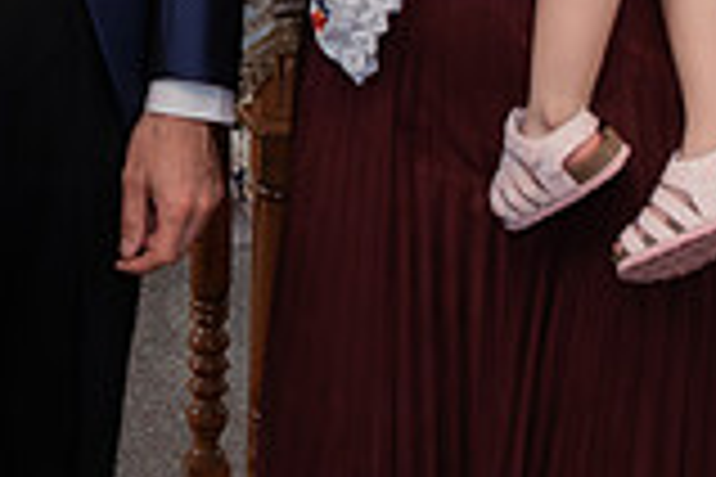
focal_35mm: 140
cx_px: -260
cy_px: -241
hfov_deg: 14.0
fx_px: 2784
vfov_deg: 9.5
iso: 2500
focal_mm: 32
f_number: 3.5
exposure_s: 1/250
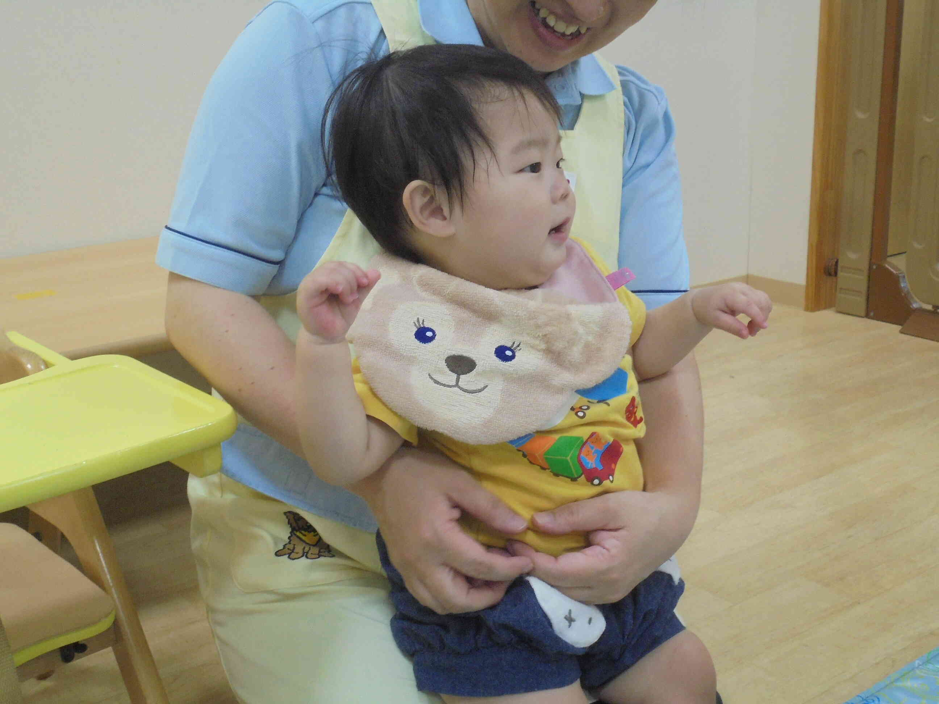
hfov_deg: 43.9
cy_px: 352
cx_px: 470
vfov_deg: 33.6
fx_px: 1166
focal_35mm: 43
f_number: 4.5
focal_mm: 7.8
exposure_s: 1/30
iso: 100
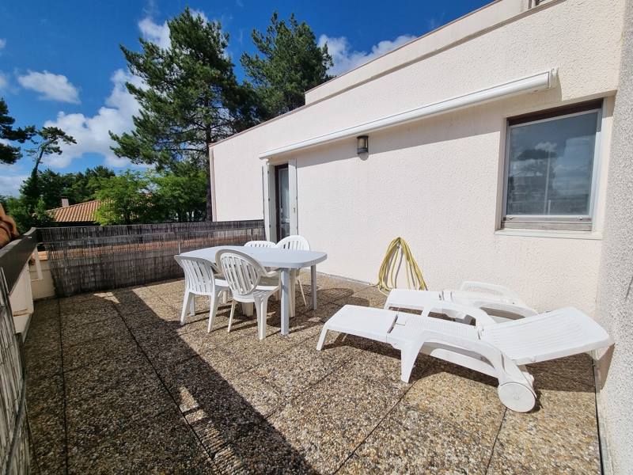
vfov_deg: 89.9
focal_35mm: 13
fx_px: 238
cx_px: 316
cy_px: 238
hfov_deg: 106.2
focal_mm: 2.2
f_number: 2.2
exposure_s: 1/5024
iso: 50
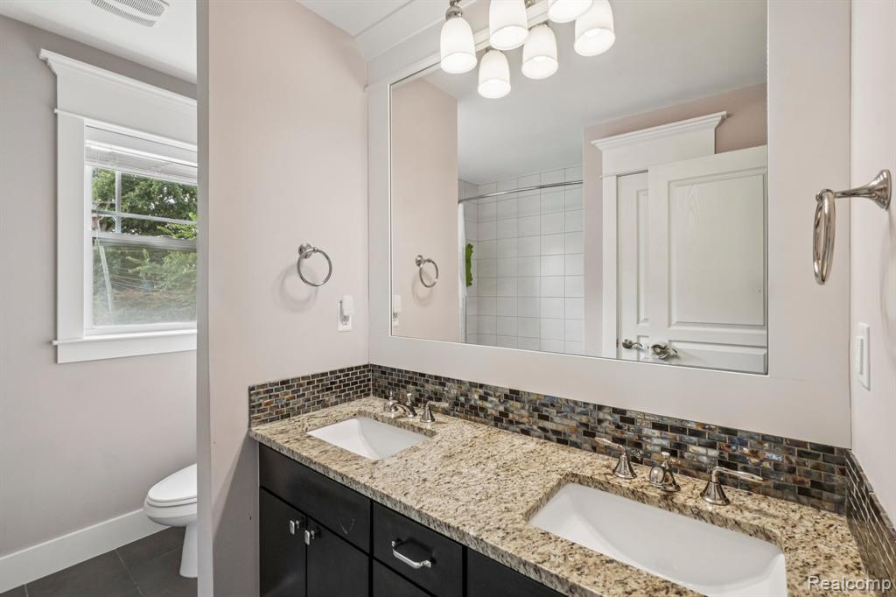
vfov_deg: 77.3
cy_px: 298
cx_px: 448
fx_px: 373
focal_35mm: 15
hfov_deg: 100.4
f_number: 8
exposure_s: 1/30
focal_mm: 10
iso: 500
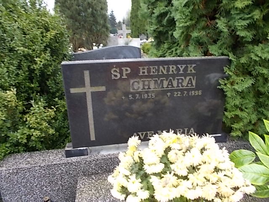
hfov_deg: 67.3
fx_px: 202
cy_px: 101
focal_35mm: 26
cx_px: 134
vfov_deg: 53.1
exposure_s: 1/25
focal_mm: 4.6
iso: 140
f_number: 3.2
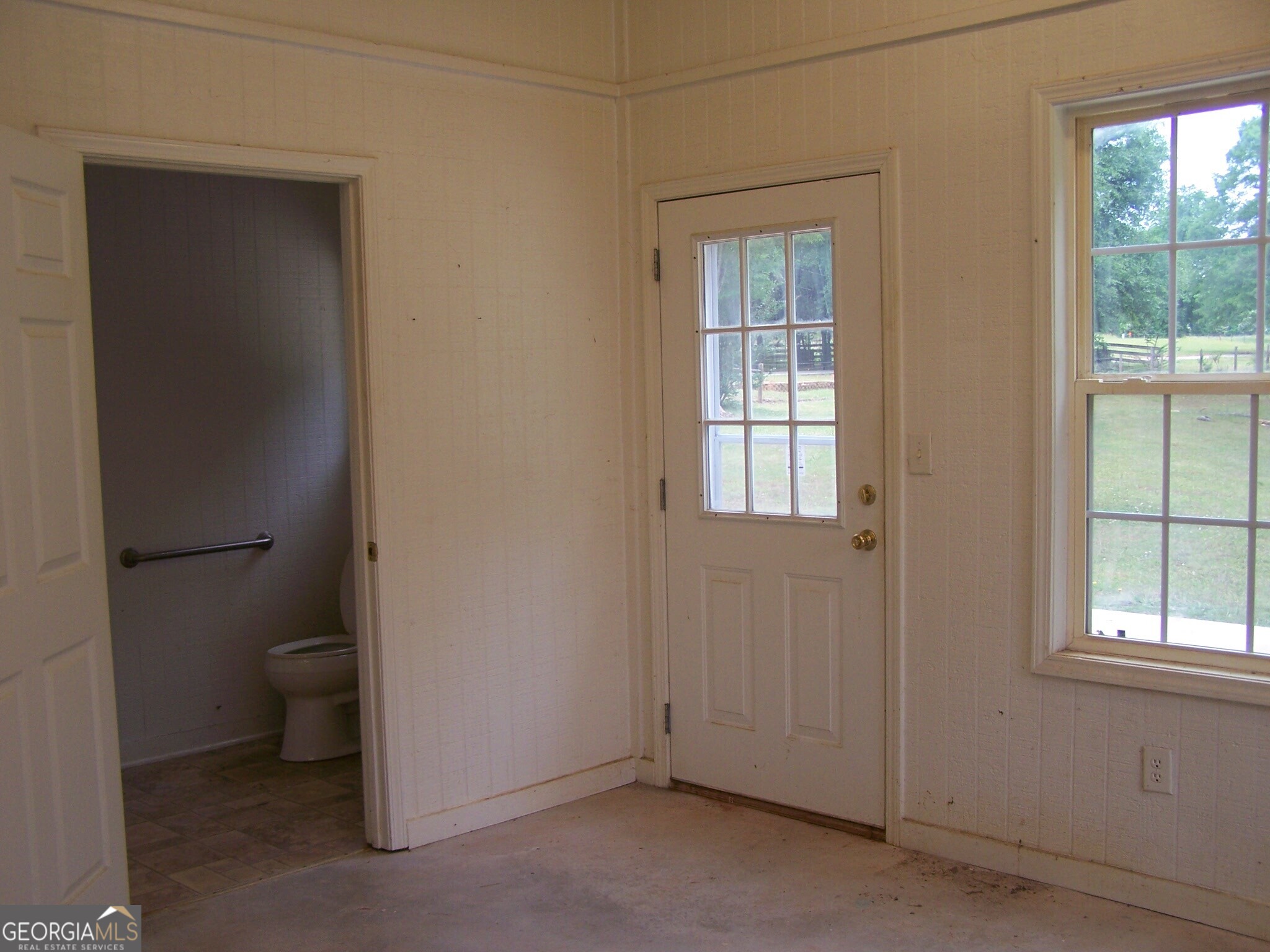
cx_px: 635
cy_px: 476
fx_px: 1394
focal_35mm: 38
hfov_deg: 49.0
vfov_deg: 37.7
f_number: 2.8
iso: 80
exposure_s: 1/60
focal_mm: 6.3
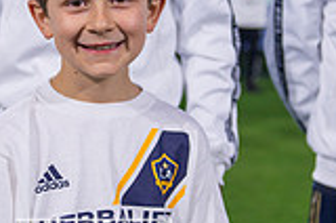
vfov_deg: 11.0
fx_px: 1155
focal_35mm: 124
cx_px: 94
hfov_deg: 16.5
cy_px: 69
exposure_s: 1/1250
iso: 640
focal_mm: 44
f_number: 2.8
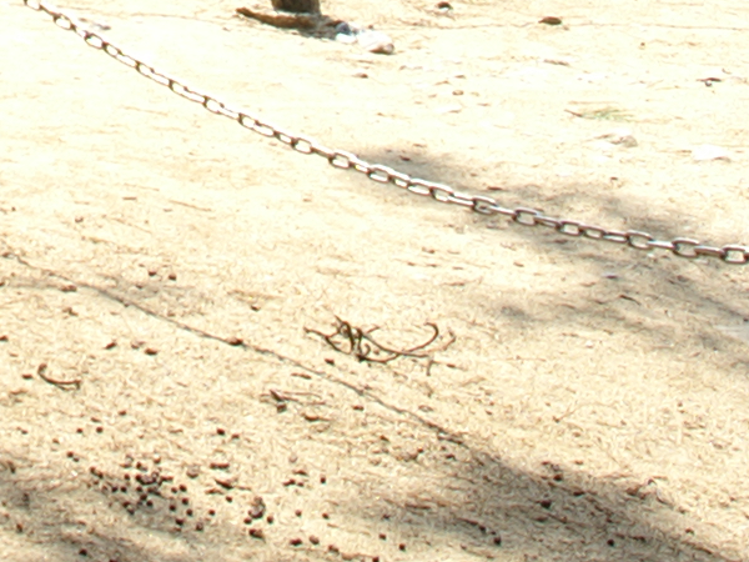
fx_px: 2813
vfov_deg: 10.4
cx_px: -220
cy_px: -623
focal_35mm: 130
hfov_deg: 14.5
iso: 100
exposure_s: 1/160
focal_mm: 18
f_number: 8
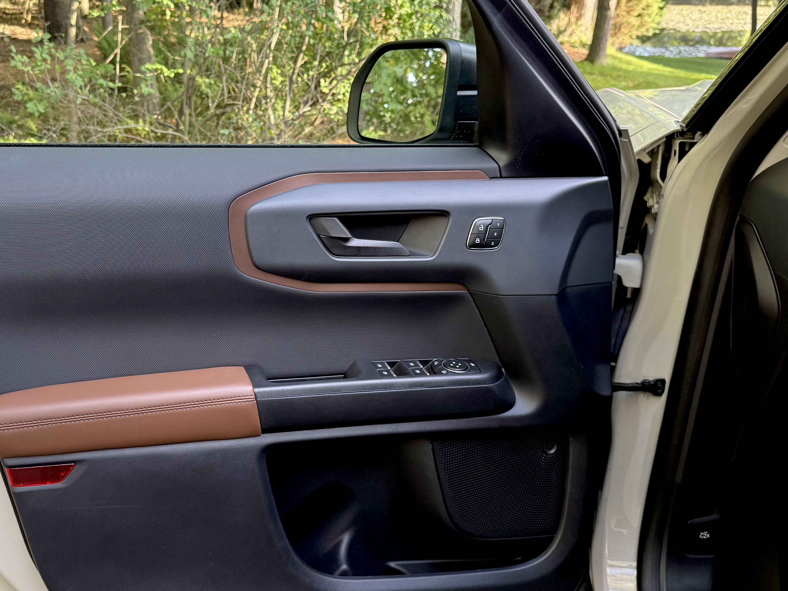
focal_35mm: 37
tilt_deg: -18.8
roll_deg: -0.5
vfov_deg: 38.7
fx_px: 842
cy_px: 276
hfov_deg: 49.2
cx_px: 258
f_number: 1.78
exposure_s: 1/121
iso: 160
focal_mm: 6.76
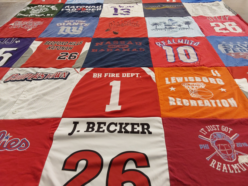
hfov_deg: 63.4
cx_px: 124
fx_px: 201
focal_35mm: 28
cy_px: 93
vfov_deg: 49.7
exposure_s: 1/60
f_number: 1.9
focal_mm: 2.91
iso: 125
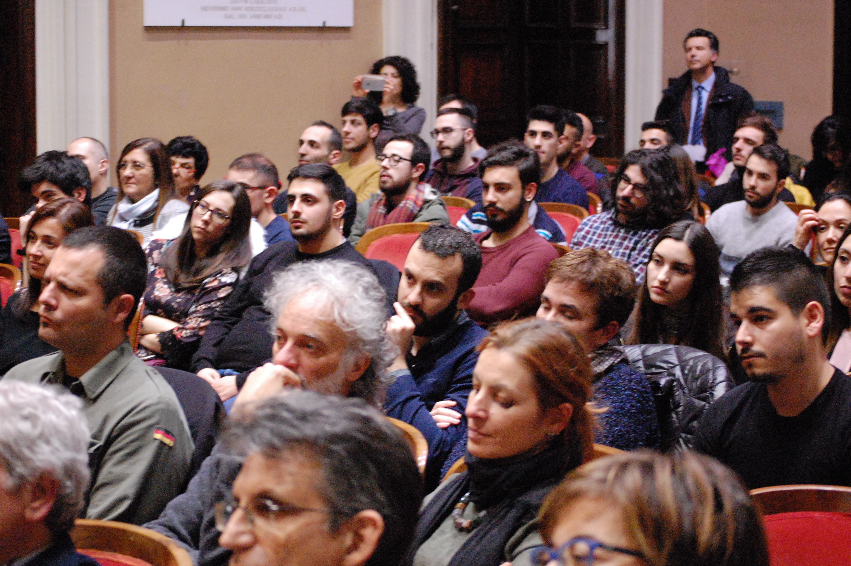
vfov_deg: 16.5
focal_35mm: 82
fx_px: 1948
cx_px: 426
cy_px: 283
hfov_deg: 24.6
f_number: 4
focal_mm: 55
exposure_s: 1/40
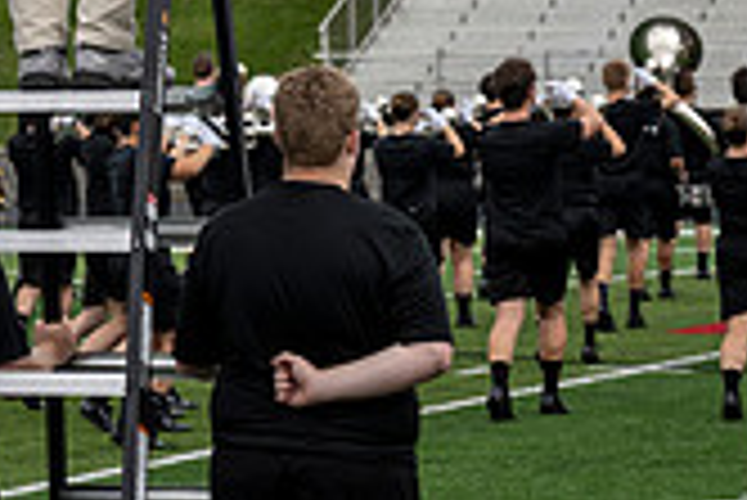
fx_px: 5088
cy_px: -367
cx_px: 135
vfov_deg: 5.5
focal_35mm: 245
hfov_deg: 8.4
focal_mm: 70
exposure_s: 1/800
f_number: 4
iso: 160
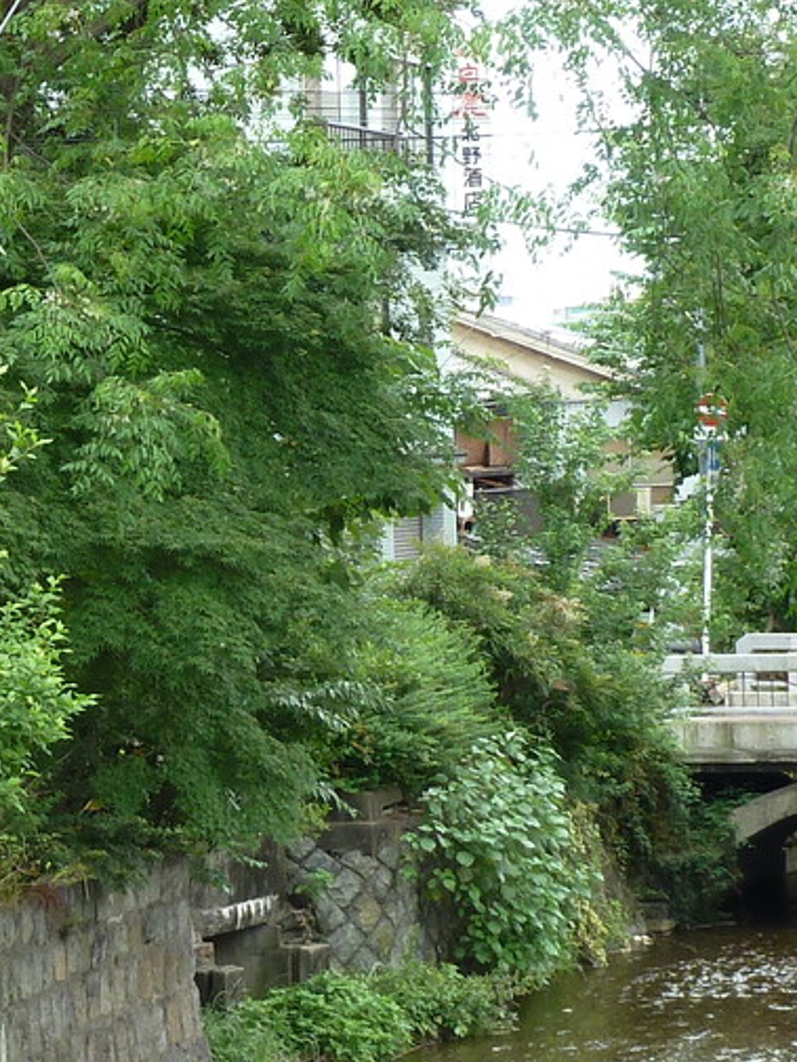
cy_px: 627
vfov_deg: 13.0
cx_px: -59
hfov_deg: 9.7
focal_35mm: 152
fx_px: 4664
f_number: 3.8
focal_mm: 7.9
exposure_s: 1/60
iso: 80
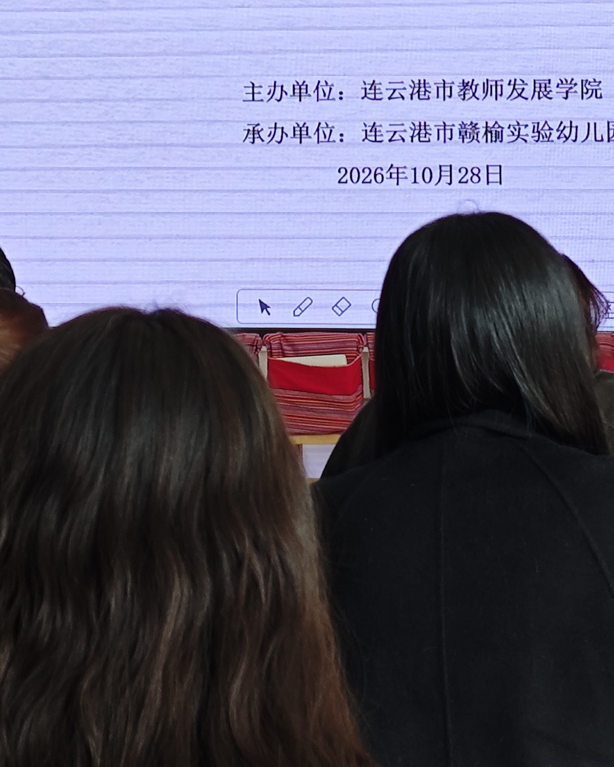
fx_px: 3089
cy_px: 53
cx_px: 379
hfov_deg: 11.3
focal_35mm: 136
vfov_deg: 14.0
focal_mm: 6.55
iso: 100
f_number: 1.6
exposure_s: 1/100
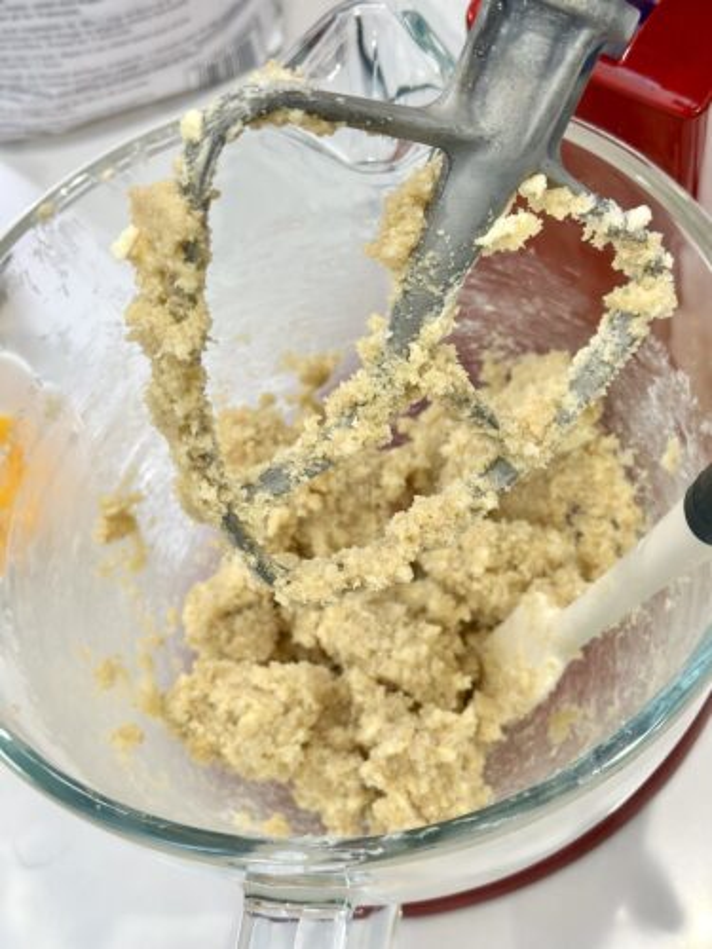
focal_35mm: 48
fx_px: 1316
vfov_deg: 39.7
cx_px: 356
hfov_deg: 30.3
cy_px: 474
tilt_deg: -61.0
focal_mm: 6.86
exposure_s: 1/120
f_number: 1.78
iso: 125
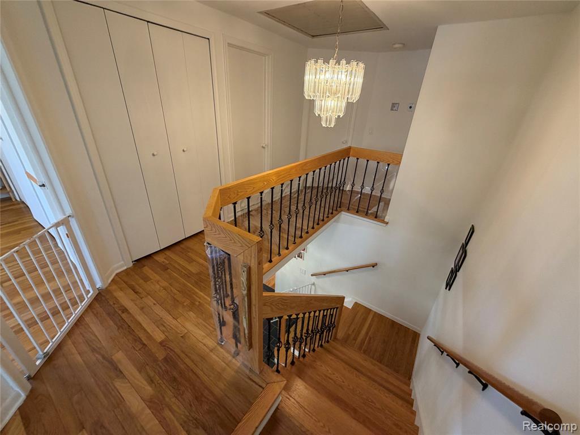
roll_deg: -2.7
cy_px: 218
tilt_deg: -25.4
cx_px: 290
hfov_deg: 102.1
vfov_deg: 85.7
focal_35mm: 14
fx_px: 235
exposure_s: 1/60
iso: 160
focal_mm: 2.22
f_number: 2.2
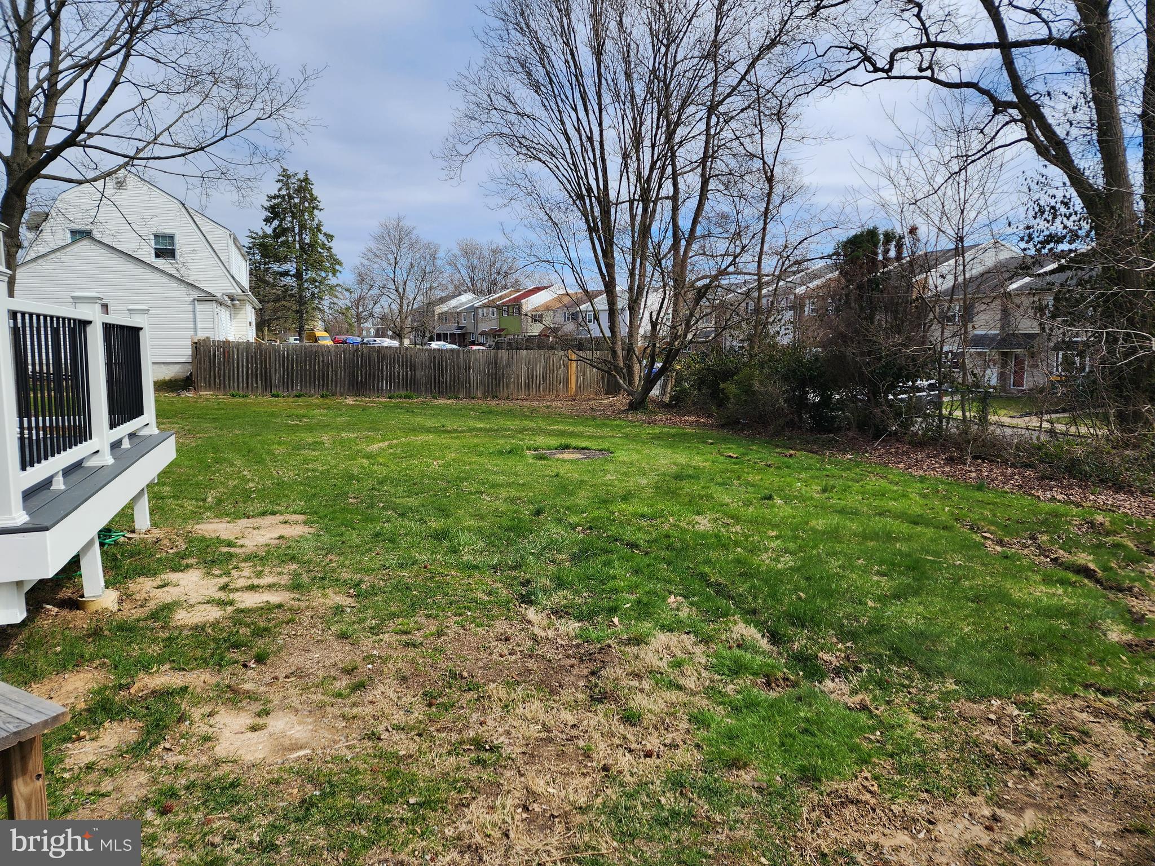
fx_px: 767
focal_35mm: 23
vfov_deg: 58.9
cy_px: 433
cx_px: 578
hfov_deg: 73.9
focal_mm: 6.4
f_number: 1.8
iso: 12
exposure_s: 1/897
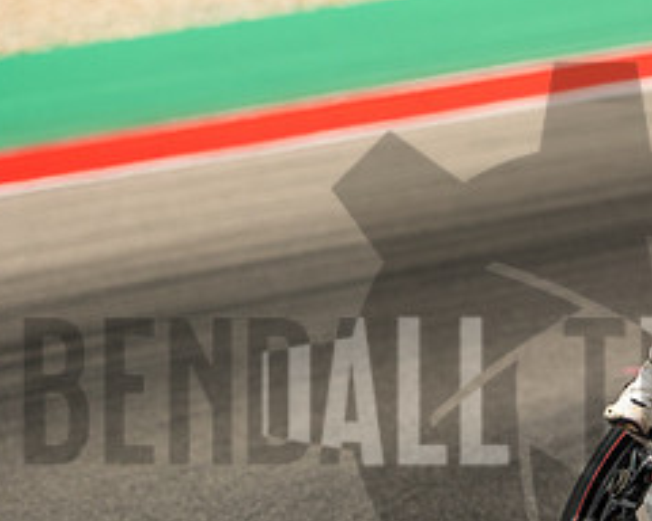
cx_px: 595
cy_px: 395
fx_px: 18390
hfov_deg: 2.0
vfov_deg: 1.6
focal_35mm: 953
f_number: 2.8
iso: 320
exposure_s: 1/2000
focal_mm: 280
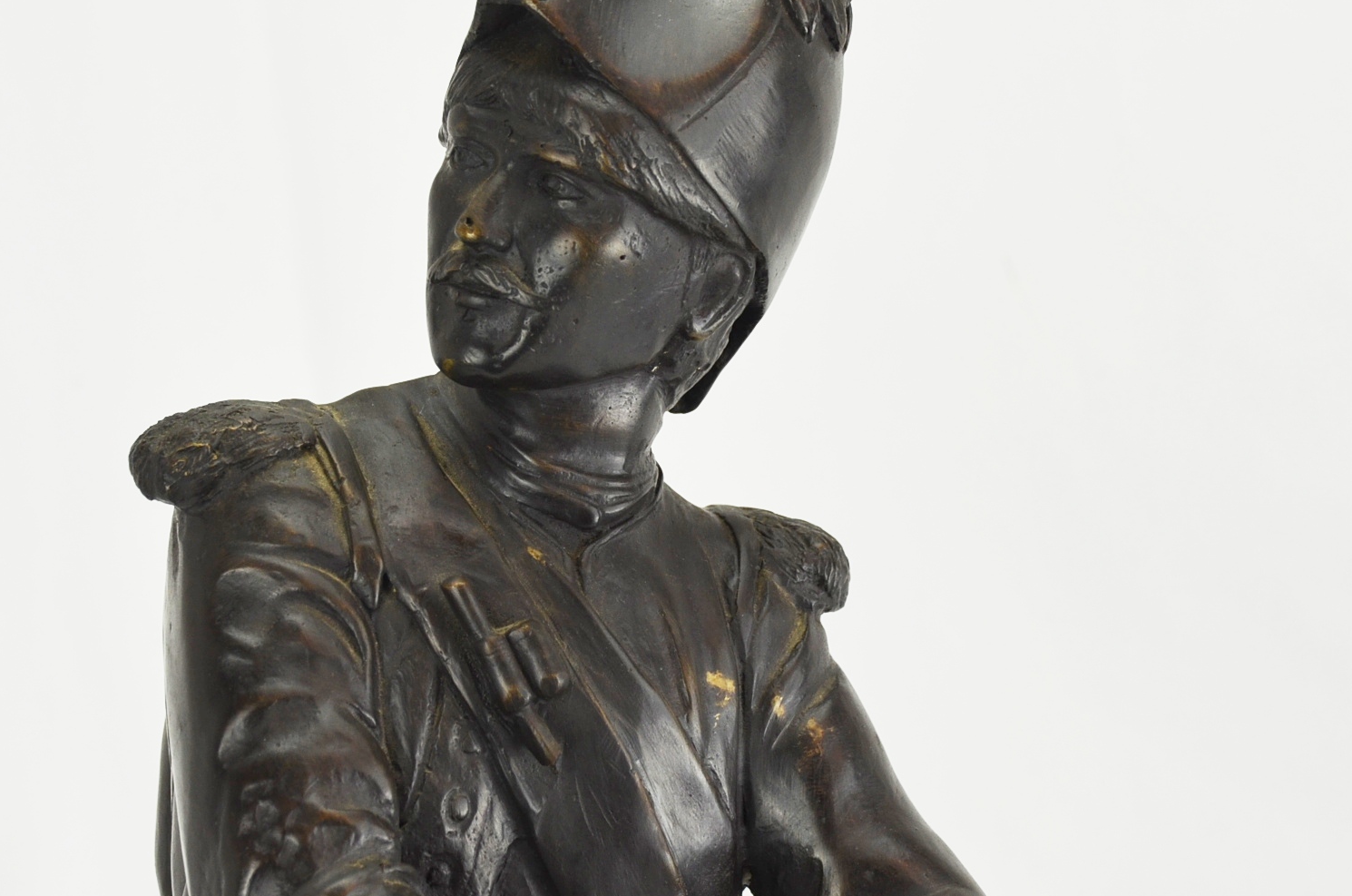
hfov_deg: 16.5
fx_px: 4647
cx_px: 577
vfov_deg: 11.0
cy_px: 358
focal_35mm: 124
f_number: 5.6
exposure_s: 1/125
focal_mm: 50
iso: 320
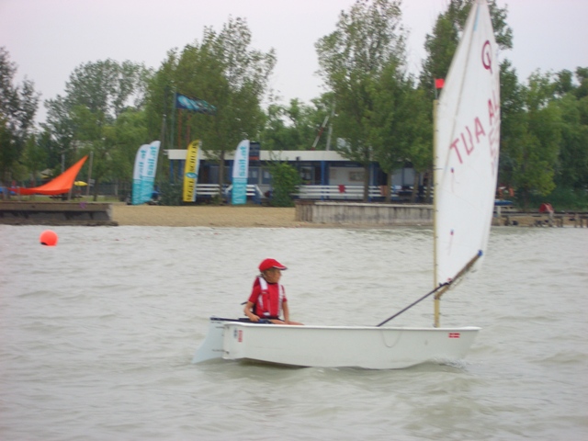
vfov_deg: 14.1
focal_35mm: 105
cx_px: 294
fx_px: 1784
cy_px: 220
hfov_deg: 18.7
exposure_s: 1/100
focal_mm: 17.4
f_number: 4.8
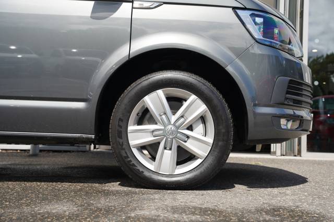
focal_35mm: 48
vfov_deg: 27.8
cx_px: 167
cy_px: 111
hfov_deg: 40.8
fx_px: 449
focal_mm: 48.4
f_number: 4.5
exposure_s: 1/250
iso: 100
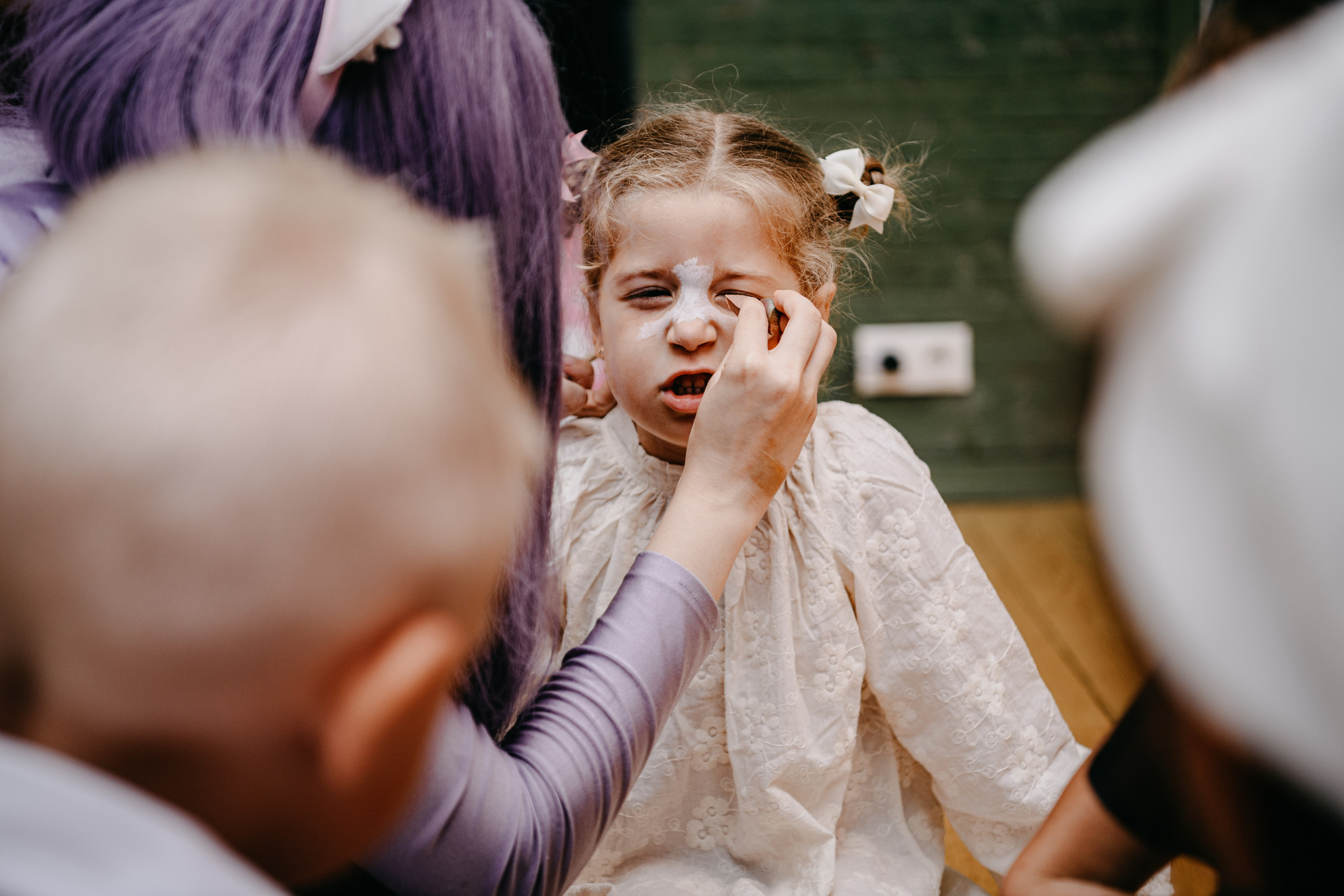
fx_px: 2613
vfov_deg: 19.5
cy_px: 448
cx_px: 672
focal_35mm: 70
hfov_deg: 28.8
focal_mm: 70
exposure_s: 1/160
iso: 125
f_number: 3.2
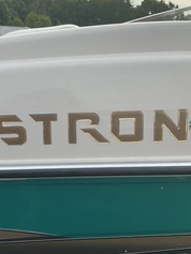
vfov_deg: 38.9
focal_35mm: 49
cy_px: 132
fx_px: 360
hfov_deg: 29.0
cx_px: 34
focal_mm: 3
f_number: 1.8
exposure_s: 1/1144
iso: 25
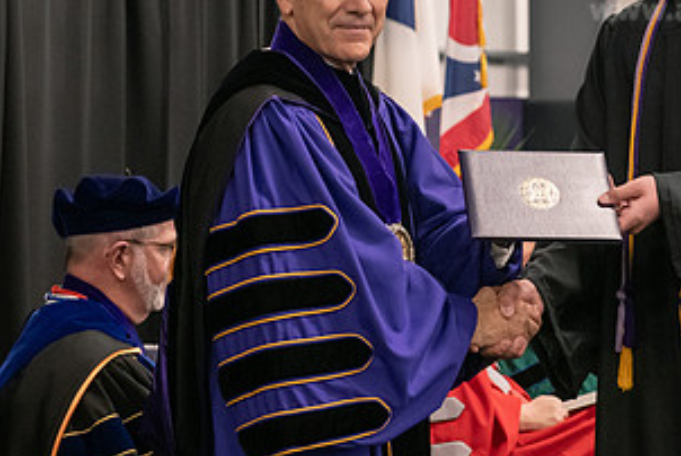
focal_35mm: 119
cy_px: 58
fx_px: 2253
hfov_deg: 17.1
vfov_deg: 11.5
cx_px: 487
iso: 2500
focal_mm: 62
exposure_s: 1/125
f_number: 5
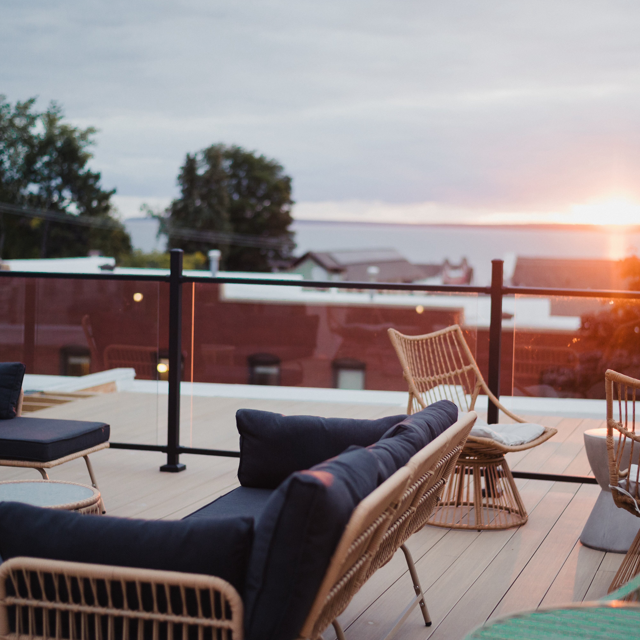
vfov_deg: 26.9
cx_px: 350
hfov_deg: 26.9
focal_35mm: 64
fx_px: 1339
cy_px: 320
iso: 2000
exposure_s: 1/800
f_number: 1.8
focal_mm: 50
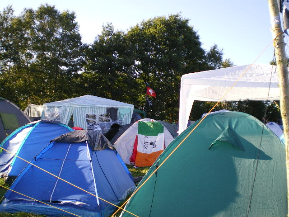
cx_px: 144
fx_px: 317
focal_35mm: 38
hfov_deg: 49.0
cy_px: 108
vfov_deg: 37.7
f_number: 3.1
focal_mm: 6.3
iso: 64
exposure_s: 1/200
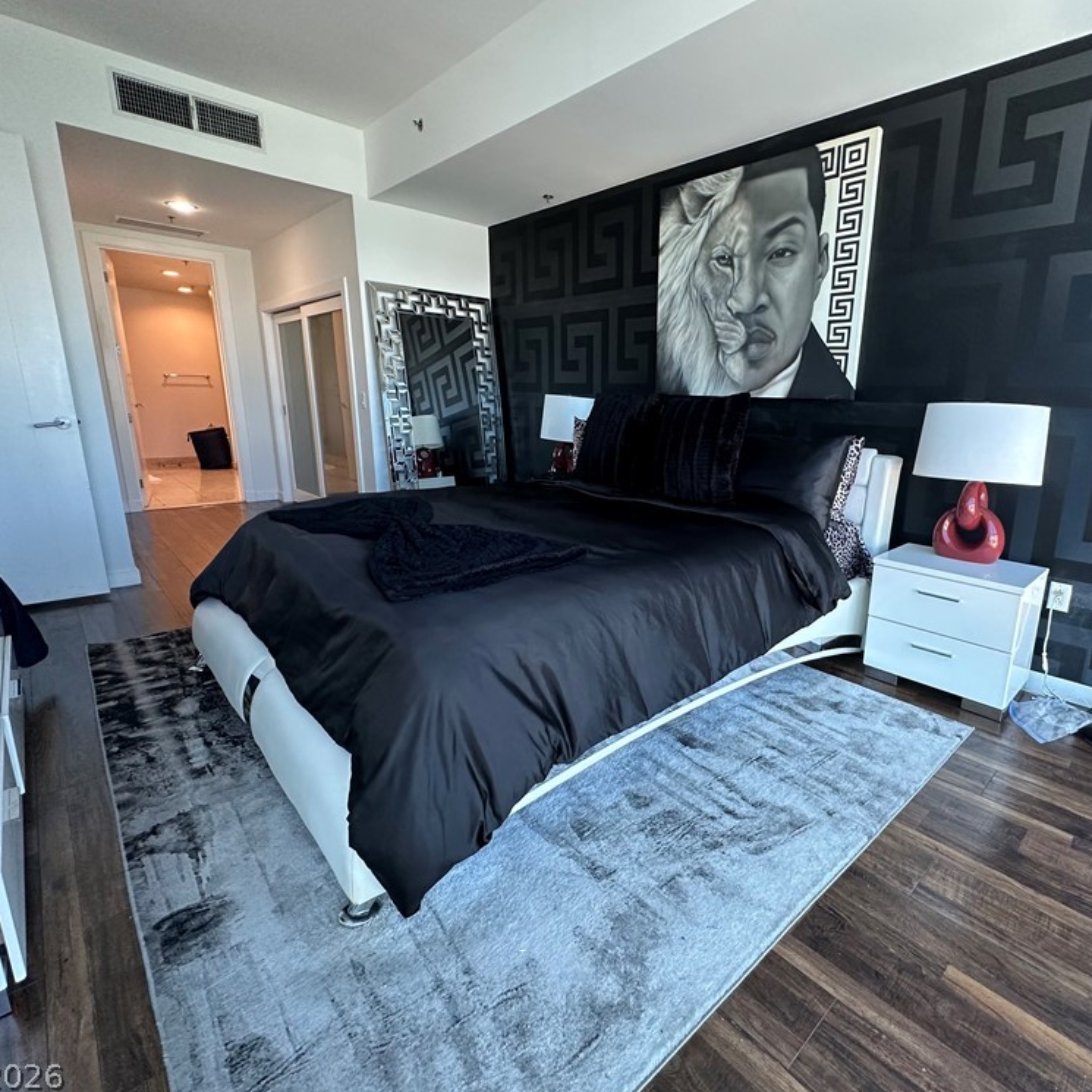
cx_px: 654
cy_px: 538
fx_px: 607
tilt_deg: -13.0
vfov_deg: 84.0
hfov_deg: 83.0
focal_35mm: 17
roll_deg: -1.5
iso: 250
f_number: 2.2
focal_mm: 2.22
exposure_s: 1/120
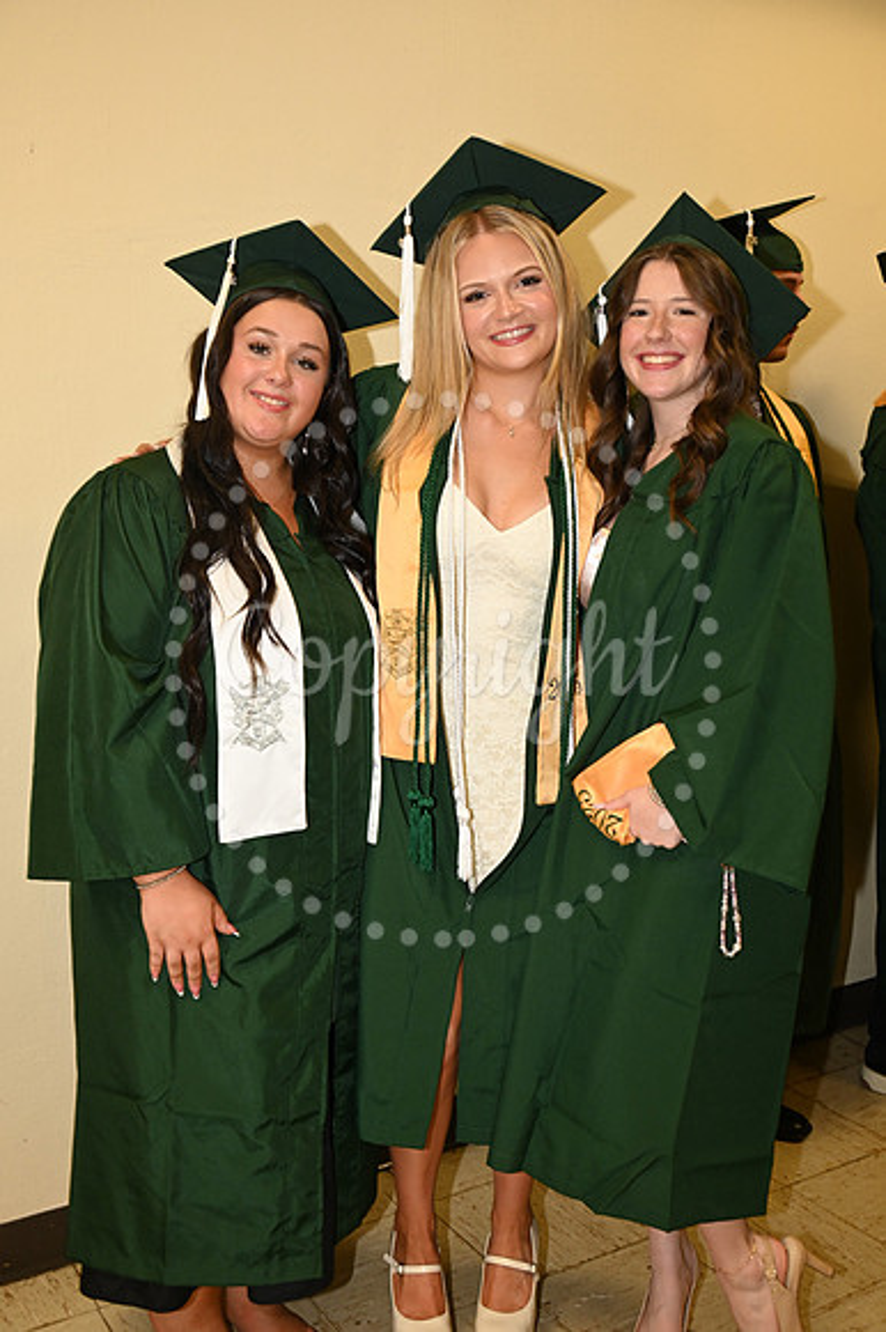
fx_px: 1367
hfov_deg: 35.9
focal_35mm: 37
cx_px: 443
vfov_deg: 51.9
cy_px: 666
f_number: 5.6
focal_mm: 37
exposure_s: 1/60
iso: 1600
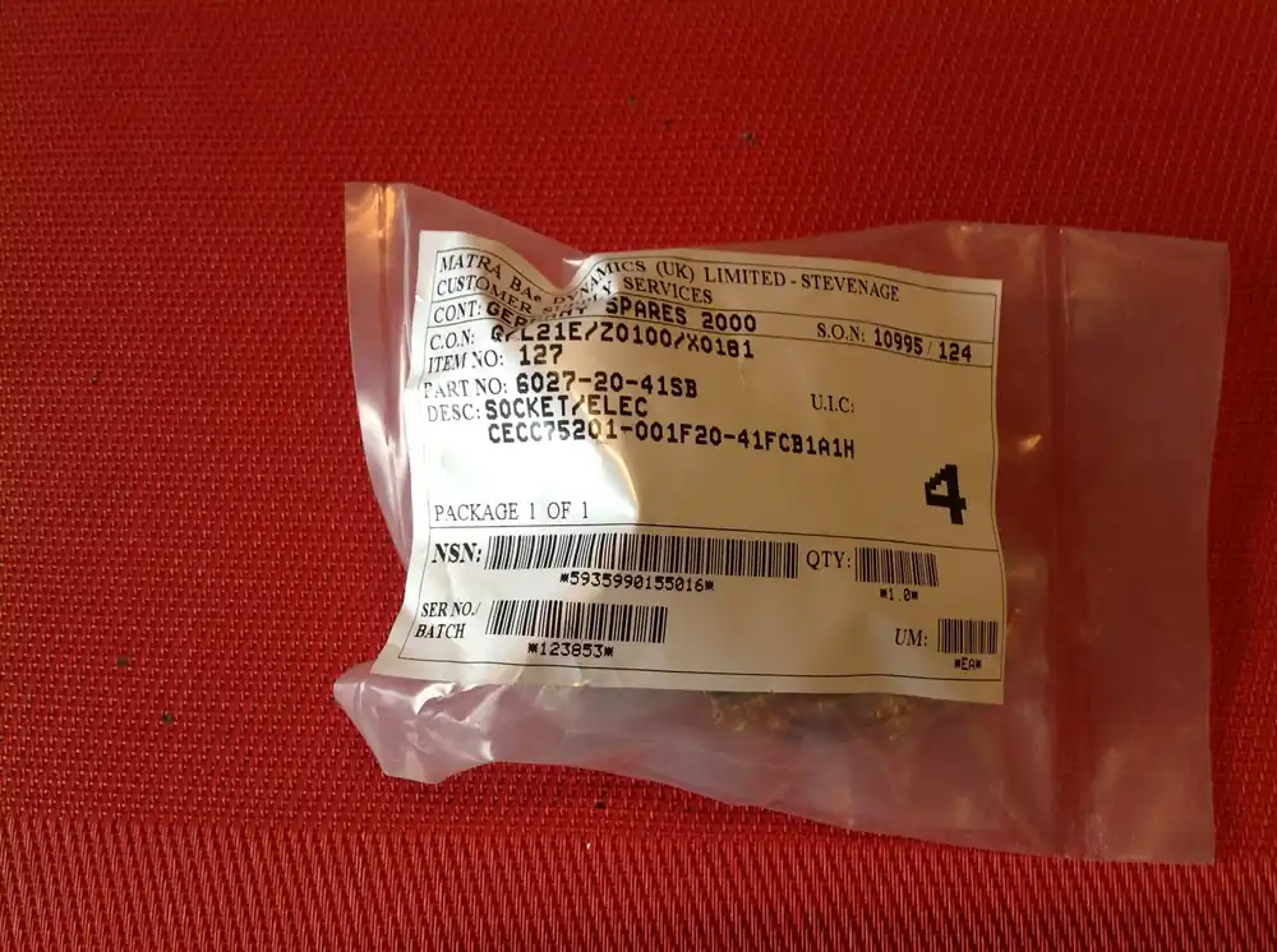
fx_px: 1289
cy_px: 476
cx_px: 638
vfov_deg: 40.6
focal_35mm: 35
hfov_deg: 52.7
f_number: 2.4
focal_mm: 4.28
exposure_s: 1/30
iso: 64
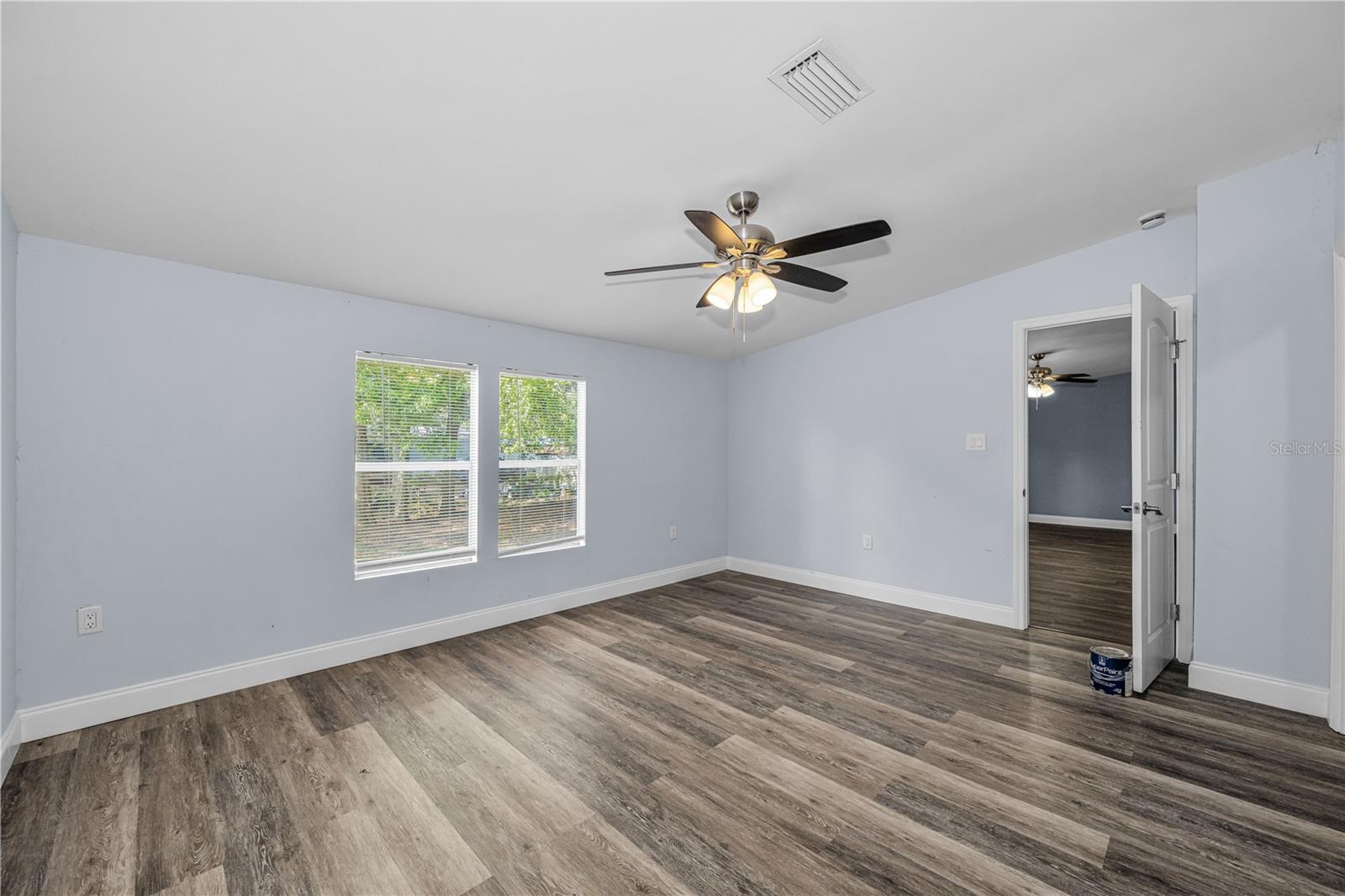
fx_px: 523
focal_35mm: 14
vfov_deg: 81.2
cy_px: 448
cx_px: 672
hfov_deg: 104.3
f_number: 8
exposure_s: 1/50
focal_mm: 14
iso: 200
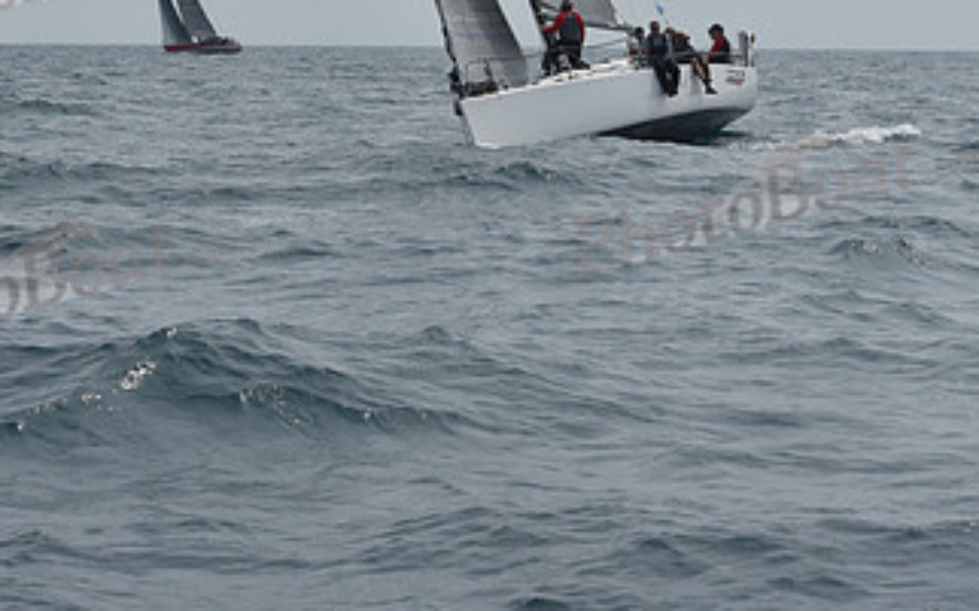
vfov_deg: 8.2
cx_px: 415
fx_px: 4214
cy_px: -225
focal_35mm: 158
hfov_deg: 13.2
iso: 250
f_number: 13
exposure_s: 1/800
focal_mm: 86
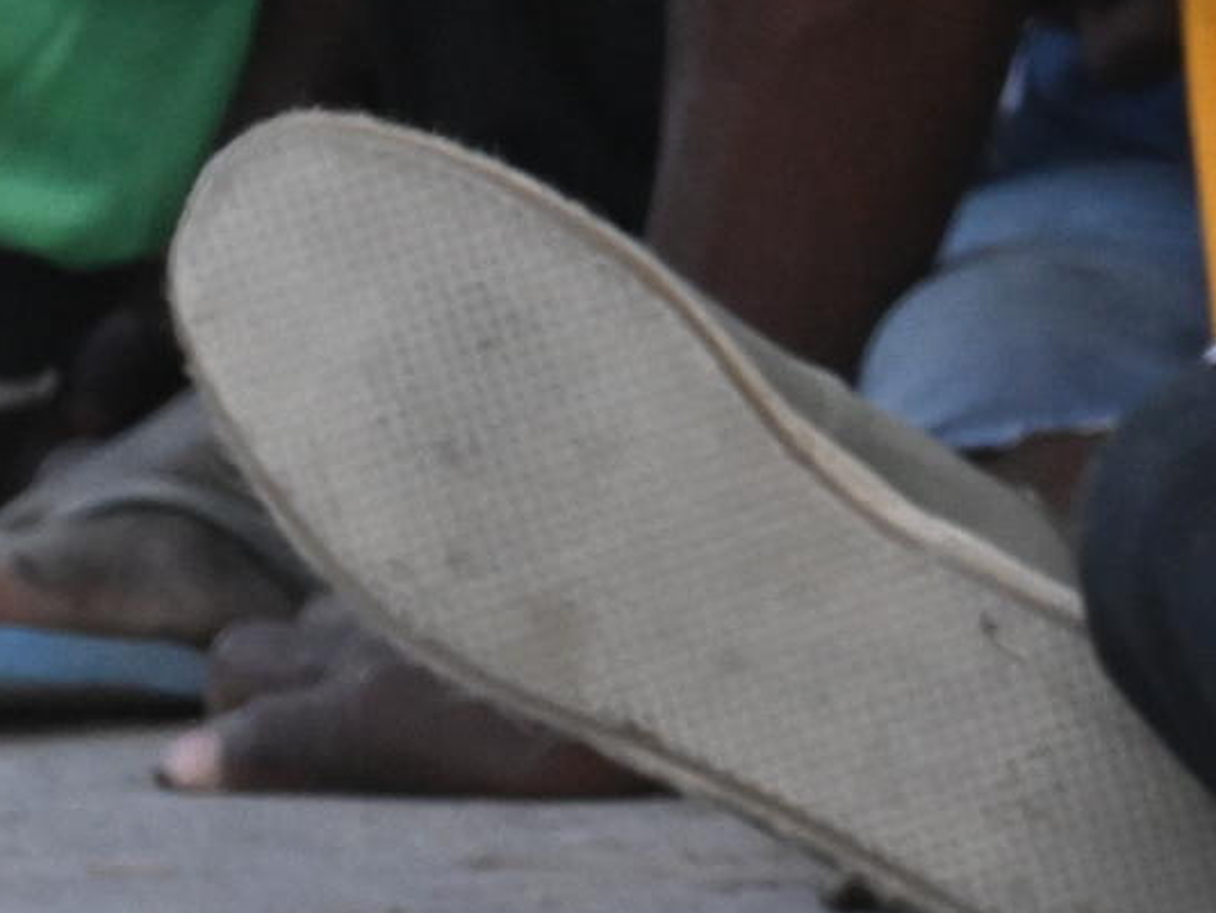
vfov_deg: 0.7
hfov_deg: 0.9
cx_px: 3001
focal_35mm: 2211
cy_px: -337
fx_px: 77704
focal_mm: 400
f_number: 14
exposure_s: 1/500
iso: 4000
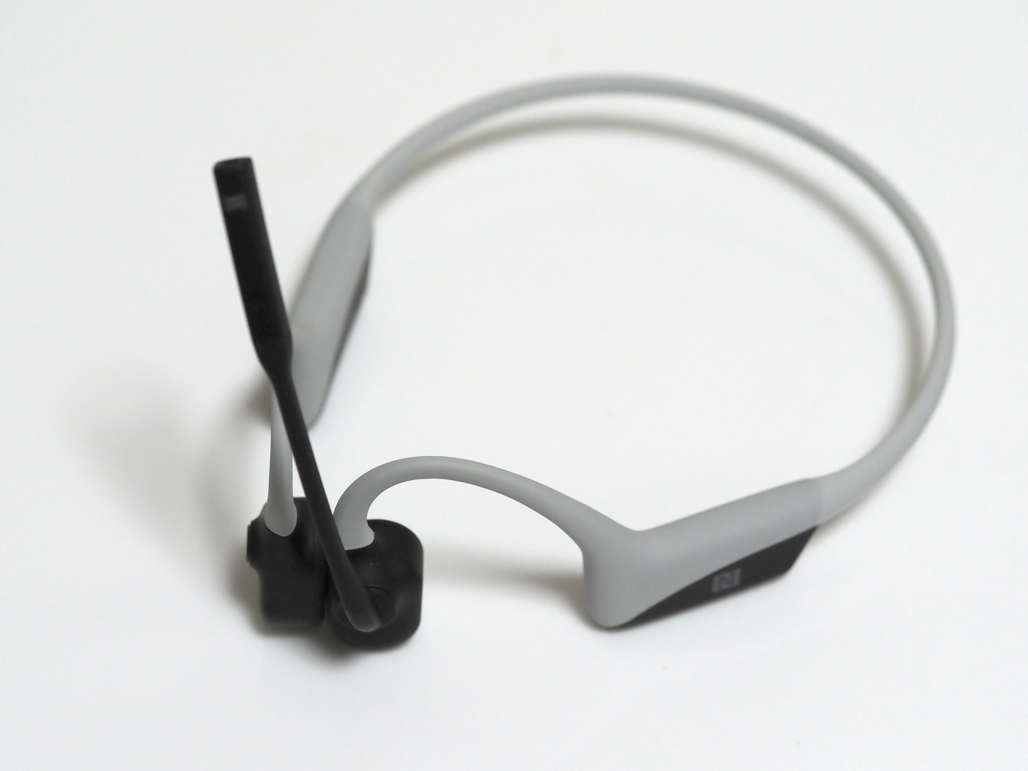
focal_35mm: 120
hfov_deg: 16.4
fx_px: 3564
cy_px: 386
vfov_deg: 12.3
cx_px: 514
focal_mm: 60
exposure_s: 1/125
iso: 1000
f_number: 4
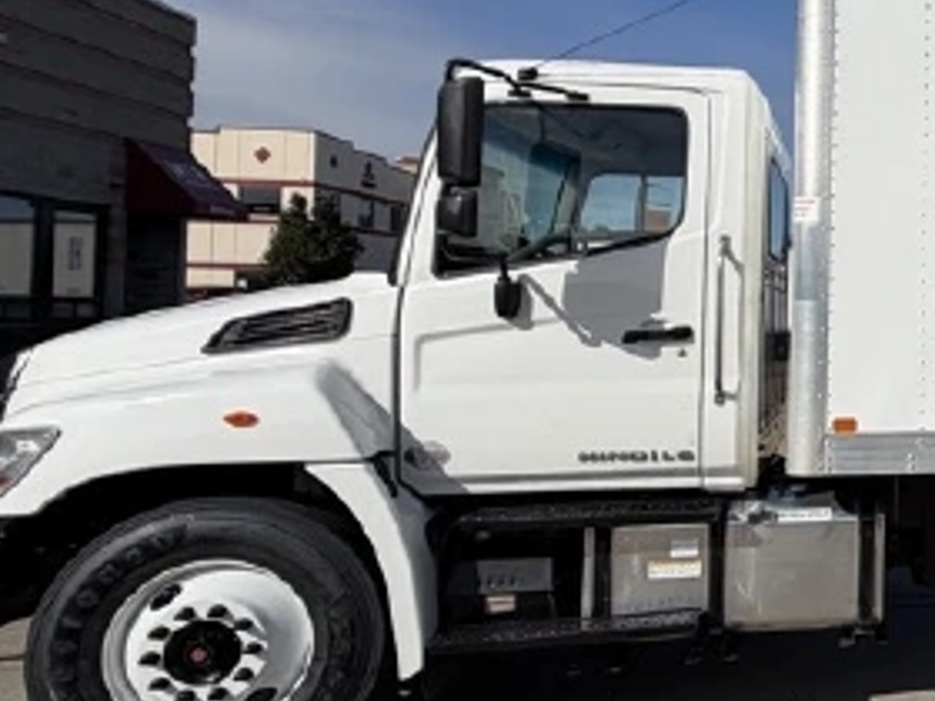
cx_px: 1169
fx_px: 1080
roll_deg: -0.9
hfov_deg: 35.0
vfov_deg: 35.9
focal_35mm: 40
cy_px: 290
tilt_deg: +2.5
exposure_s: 1/2165
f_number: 2.2
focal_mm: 2.22
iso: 20
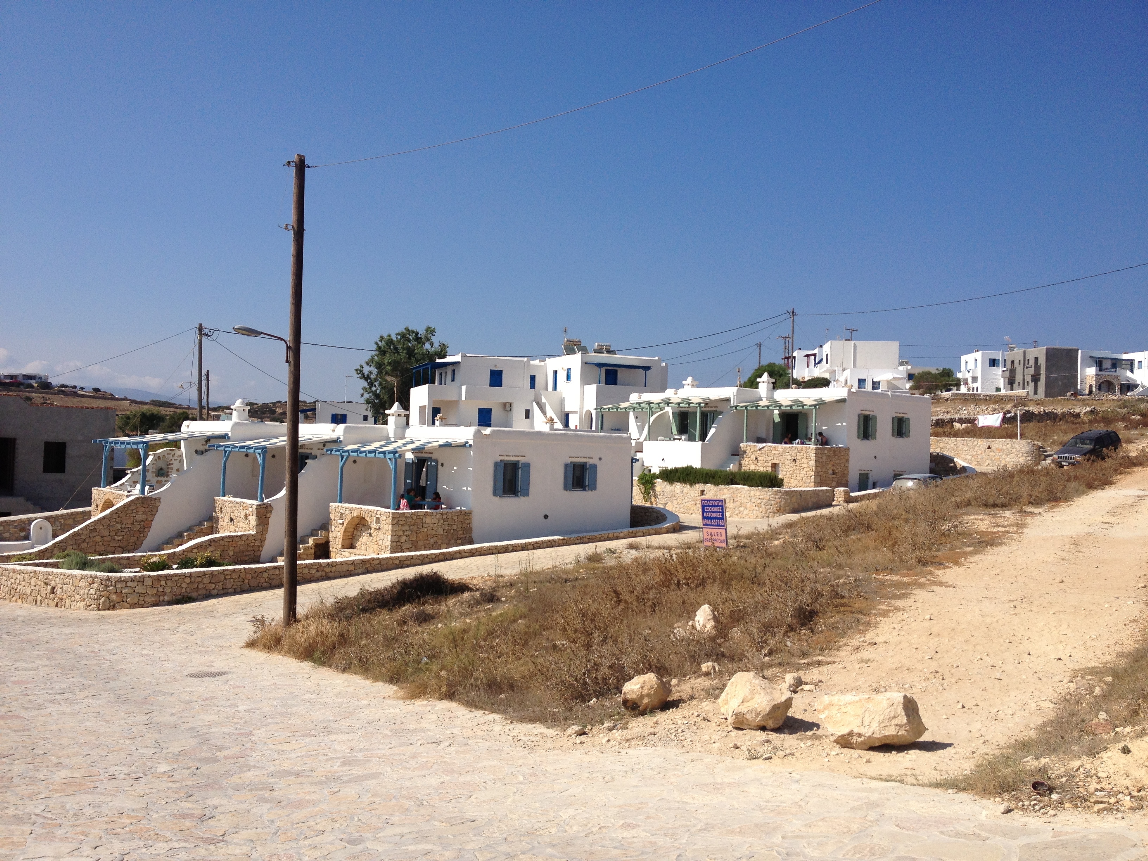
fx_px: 1161
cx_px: 574
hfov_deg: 52.6
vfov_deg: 40.7
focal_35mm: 35
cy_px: 430
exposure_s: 1/3247
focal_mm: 4.28
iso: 50
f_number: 2.4
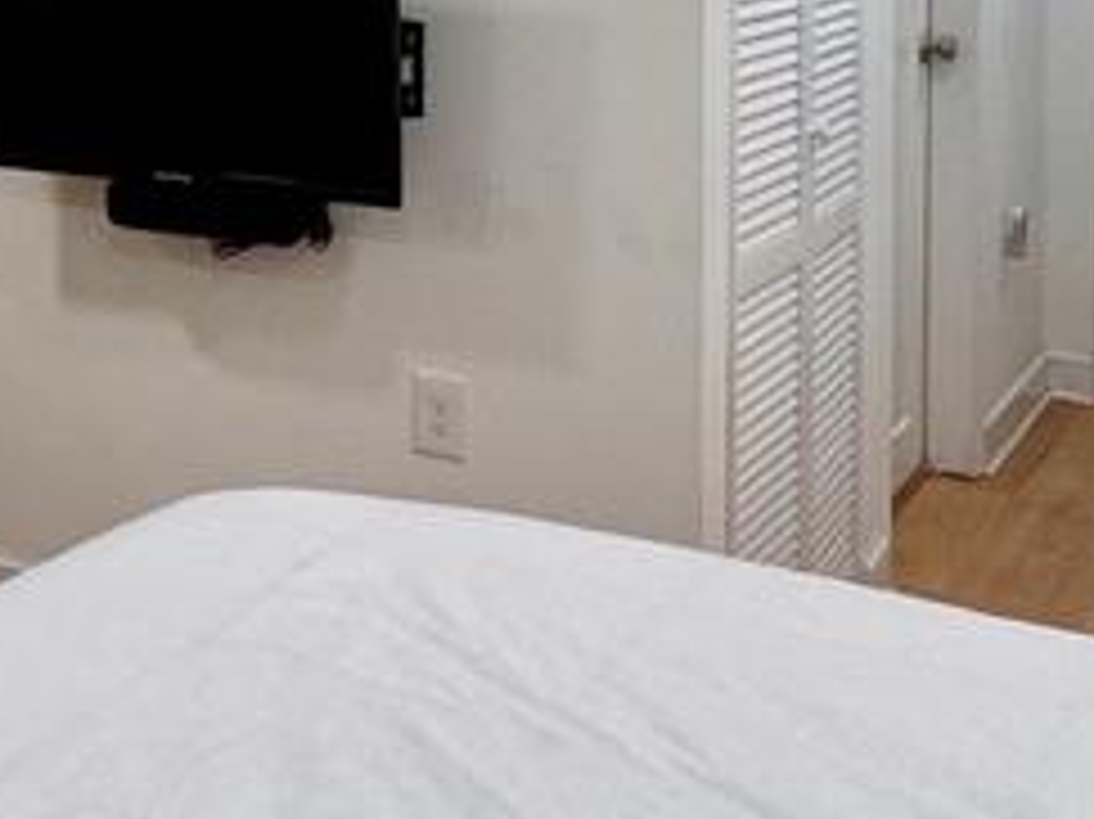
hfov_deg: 29.2
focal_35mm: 59
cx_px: -140
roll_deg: +1.5
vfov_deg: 23.7
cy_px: -9
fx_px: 1864
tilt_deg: -3.3
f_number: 2.2
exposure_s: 1/120
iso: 125
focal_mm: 2.22
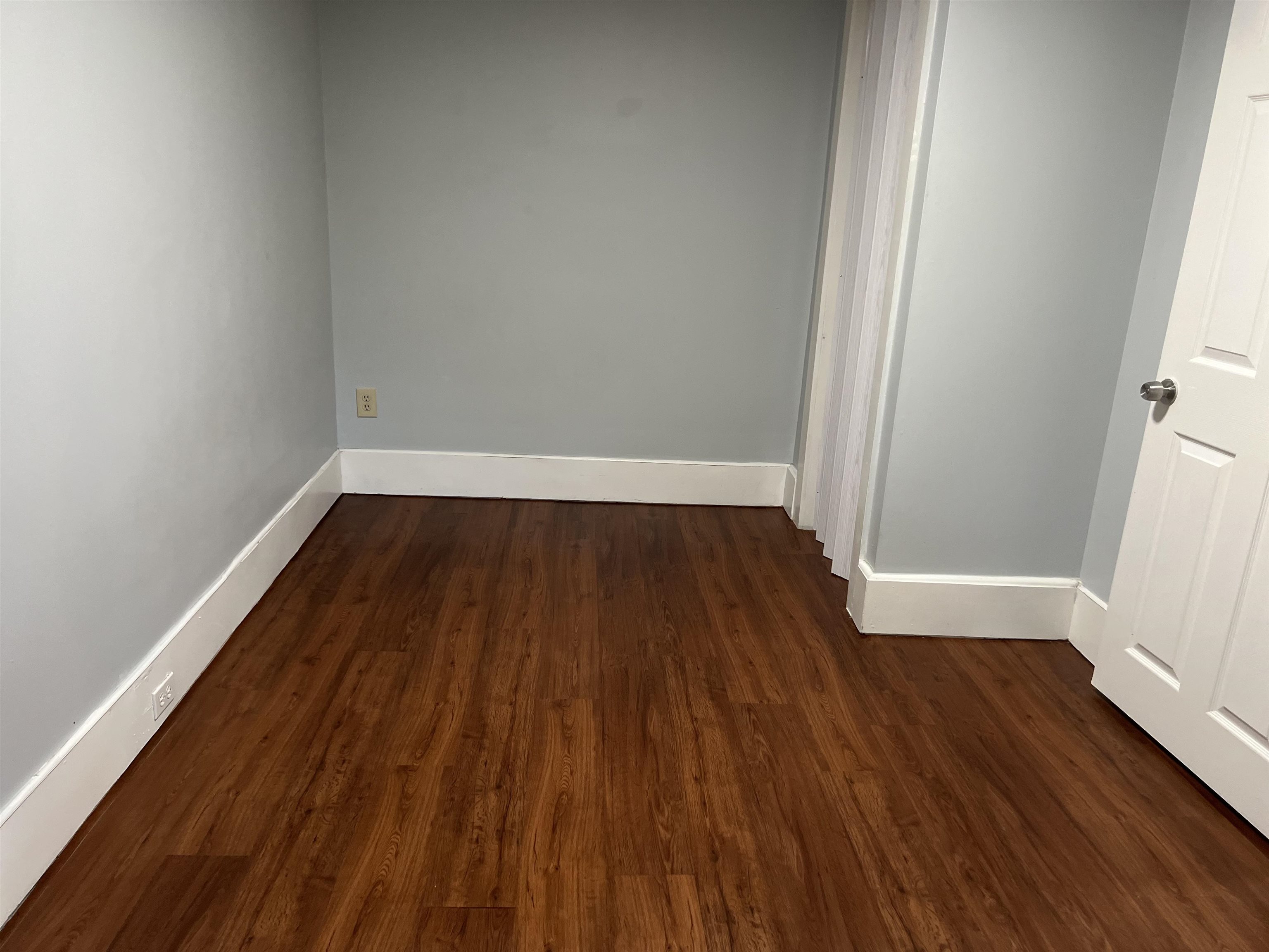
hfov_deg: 67.3
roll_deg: -3.9
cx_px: 634
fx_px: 953
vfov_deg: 53.1
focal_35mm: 26
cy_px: 476
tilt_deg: -16.1
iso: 200
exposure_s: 1/60
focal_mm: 5.7
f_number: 1.5
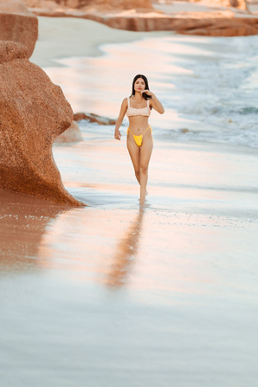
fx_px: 1462
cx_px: 129
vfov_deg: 15.1
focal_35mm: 136
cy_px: 194
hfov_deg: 10.1
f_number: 1.8
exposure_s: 1/800
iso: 100
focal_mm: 135
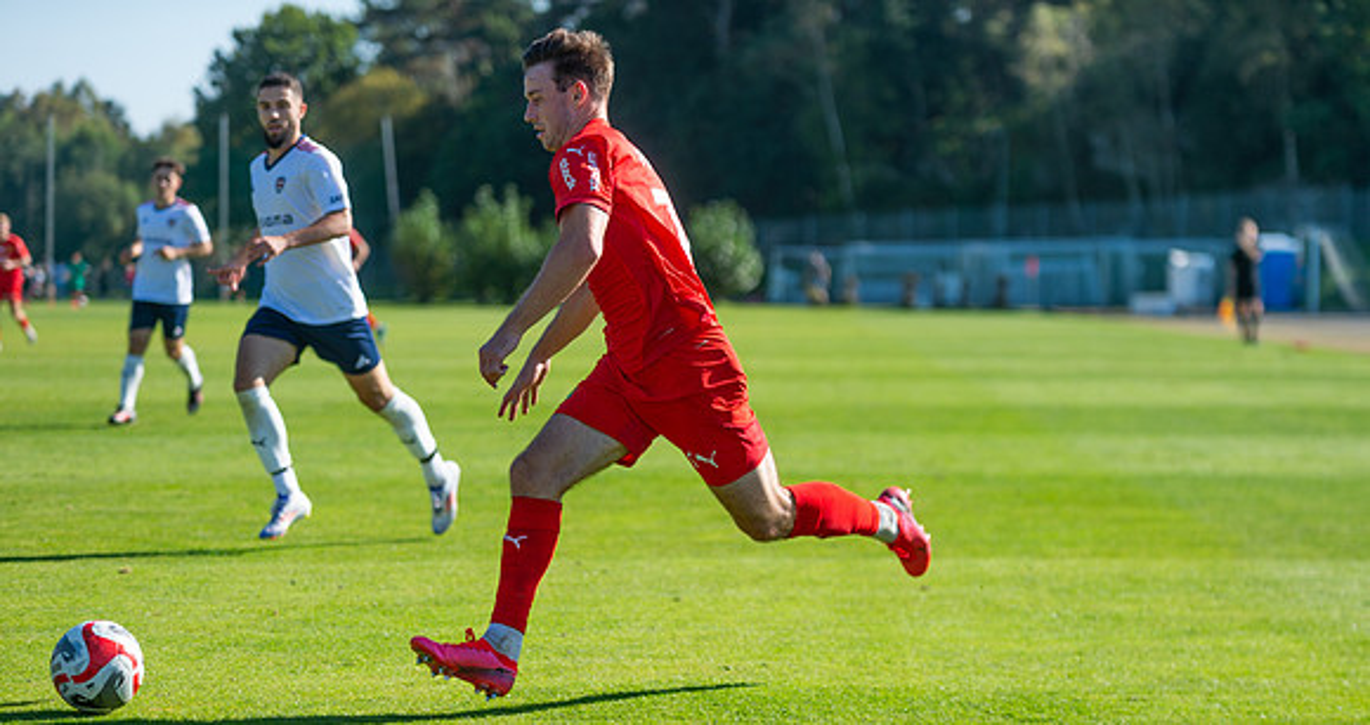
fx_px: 3993
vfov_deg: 10.4
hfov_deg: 19.5
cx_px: 685
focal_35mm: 111
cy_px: 455
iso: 125
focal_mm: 105
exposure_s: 1/1600
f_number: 3.2
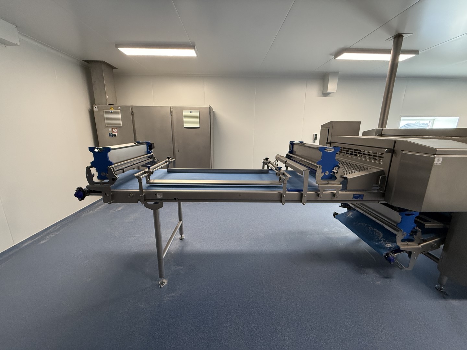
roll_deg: -1.3
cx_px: 234
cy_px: 175
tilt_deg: -13.7
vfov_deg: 85.7
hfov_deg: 102.1
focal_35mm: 14
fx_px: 189
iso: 320
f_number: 2.2
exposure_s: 1/100
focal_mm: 2.22
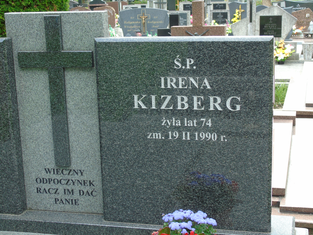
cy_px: 118
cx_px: 156
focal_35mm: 62
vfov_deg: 23.7
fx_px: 561
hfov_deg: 31.2
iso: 80
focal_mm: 11
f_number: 4.5
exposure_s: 1/80
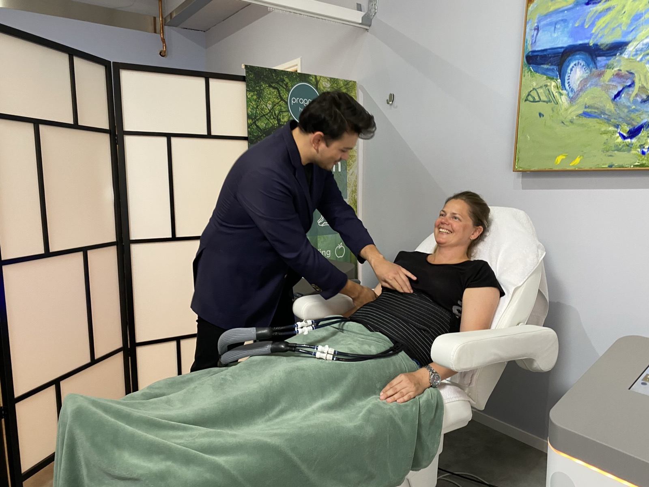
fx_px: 487
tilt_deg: -8.8
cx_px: 324
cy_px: 244
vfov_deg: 53.1
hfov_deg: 67.3
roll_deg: +1.0
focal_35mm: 26
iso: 200
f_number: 1.8
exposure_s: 1/42
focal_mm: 4.25
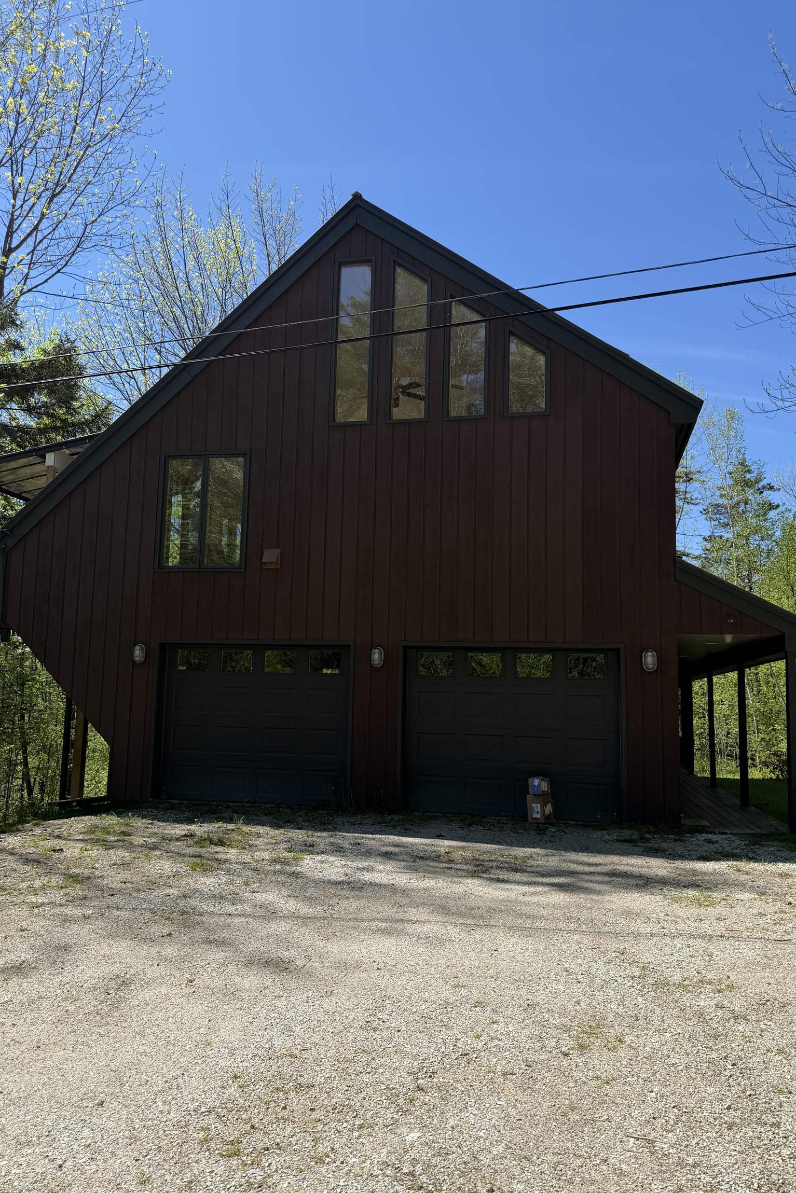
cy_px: 596
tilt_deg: +6.2
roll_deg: -1.7
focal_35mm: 25
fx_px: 829
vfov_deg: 71.5
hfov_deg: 51.3
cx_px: 393
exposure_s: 1/3279
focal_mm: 6.76
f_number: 1.78
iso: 80
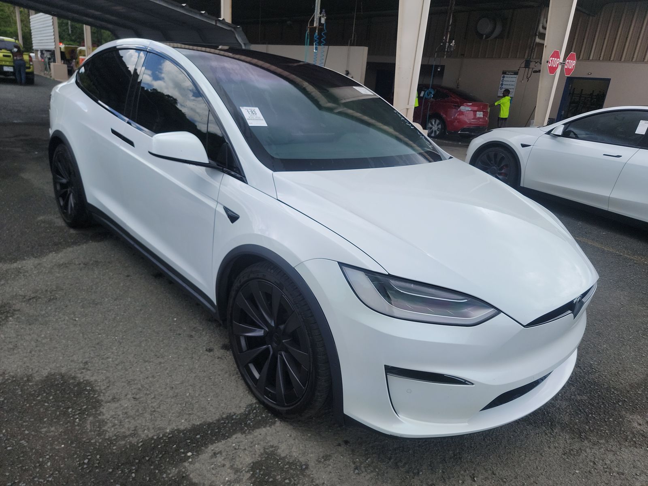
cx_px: 324
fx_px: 449
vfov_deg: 56.8
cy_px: 243
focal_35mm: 24
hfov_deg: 71.6
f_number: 1.8
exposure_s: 1/516
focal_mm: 6.7
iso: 50
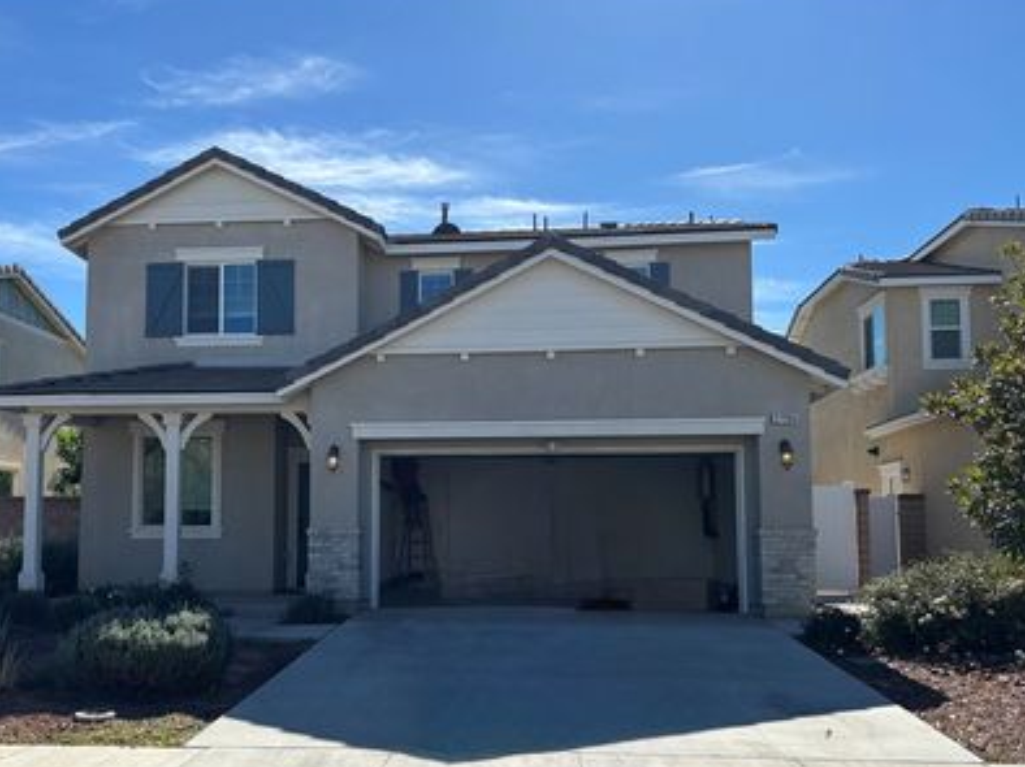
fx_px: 977
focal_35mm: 33
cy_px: 462
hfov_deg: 55.1
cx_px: 434
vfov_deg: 42.7
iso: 50
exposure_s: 1/3311
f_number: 1.6
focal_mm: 5.96
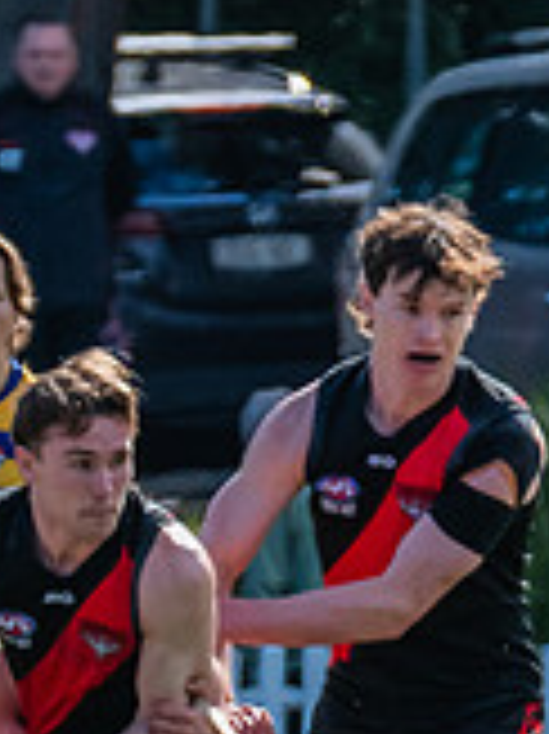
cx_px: -44
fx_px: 44381
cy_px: 839
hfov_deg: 0.7
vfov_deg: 0.9
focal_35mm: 2096
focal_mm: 410
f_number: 11
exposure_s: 1/1000
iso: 800
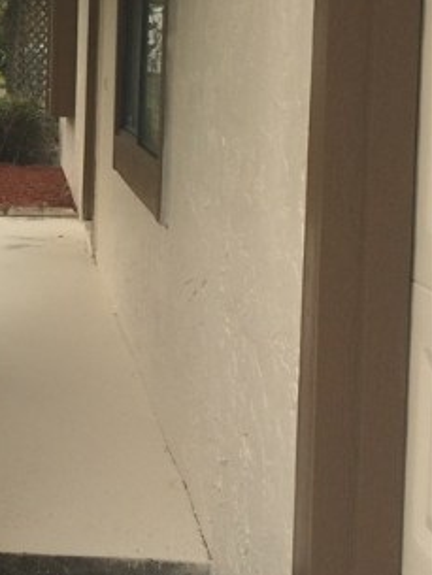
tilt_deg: -3.4
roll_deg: +0.1
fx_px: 1214
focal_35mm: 73
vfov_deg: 26.3
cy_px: 136
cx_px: -109
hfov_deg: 18.9
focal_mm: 4.15
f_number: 2.2
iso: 32
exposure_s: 1/1520
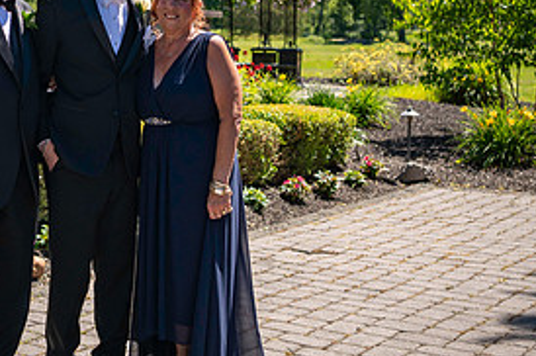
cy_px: 92
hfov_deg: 24.3
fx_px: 1205
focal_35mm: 81
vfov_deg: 16.7
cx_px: 50
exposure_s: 1/2500
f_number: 3.2
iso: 100
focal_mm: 34
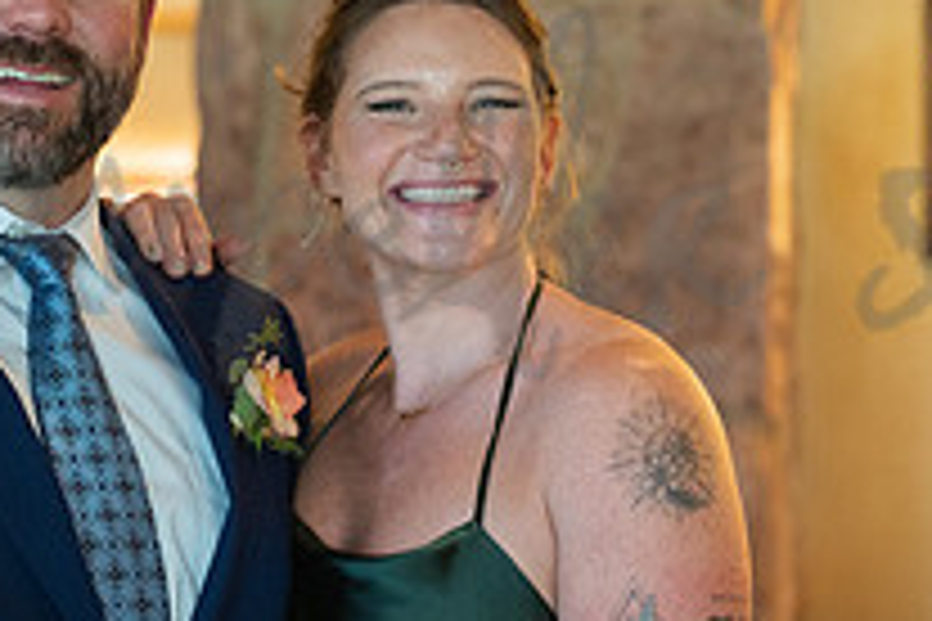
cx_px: 342
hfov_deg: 14.6
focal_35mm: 140
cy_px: 202
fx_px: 3624
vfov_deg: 9.8
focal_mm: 50
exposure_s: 1/160
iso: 2000
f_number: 2.5
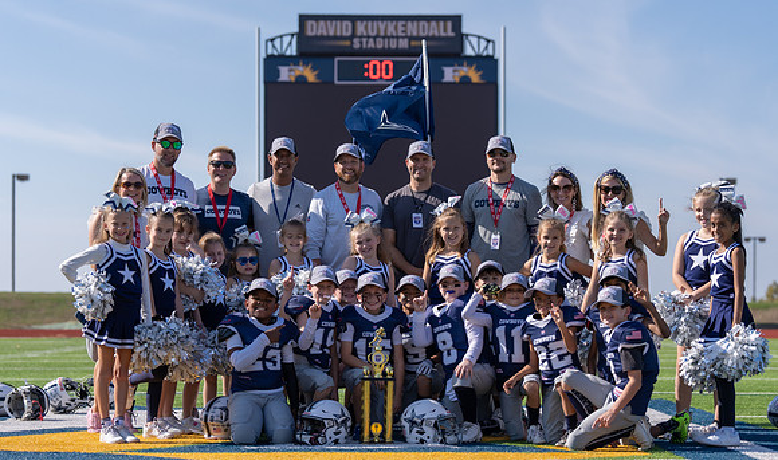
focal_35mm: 102
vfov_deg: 12.3
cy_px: 270
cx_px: 403
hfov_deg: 20.7
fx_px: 2133
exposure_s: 1/1600
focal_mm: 91
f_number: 3.5
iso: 100
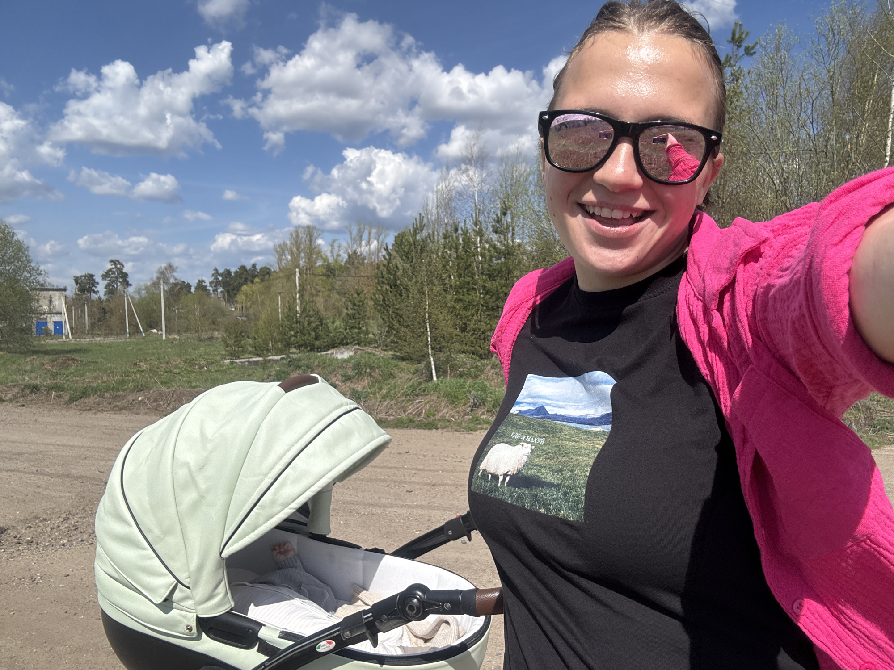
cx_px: 447
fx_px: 594
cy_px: 335
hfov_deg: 73.9
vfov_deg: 58.9
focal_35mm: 23
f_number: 1.9
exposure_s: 1/1859
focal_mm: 2.69
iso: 25
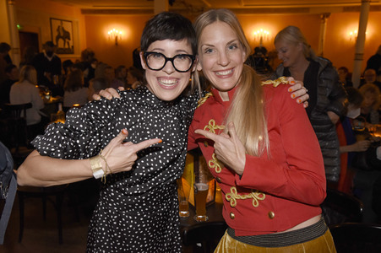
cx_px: 190
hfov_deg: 55.8
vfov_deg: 38.8
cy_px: 126
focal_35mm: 34
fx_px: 360
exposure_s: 1/80
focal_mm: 34
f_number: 6.3
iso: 2500
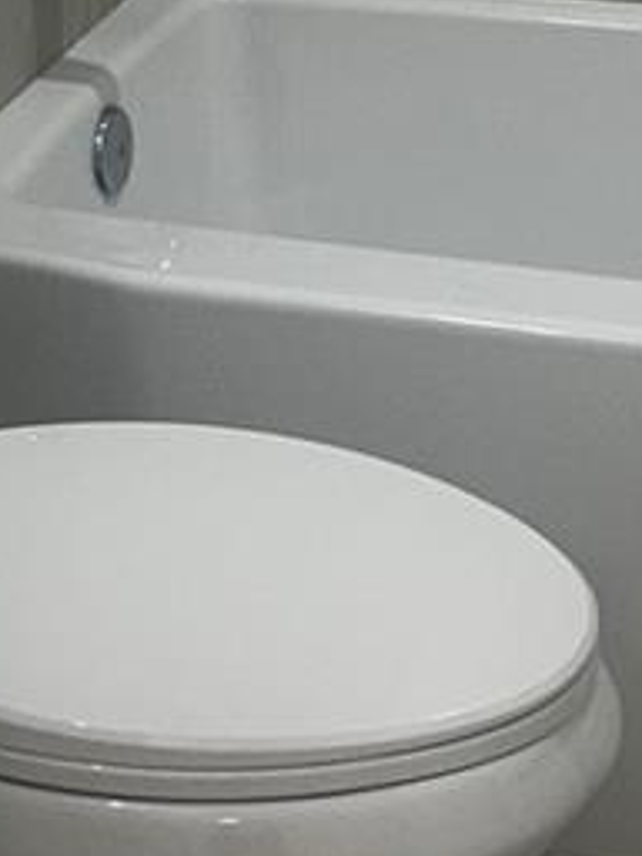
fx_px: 3017
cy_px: -358
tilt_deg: -12.5
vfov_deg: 15.2
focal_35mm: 122
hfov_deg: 12.1
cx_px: 338
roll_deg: +0.4
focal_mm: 5.7
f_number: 1.5
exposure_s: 1/120
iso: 40
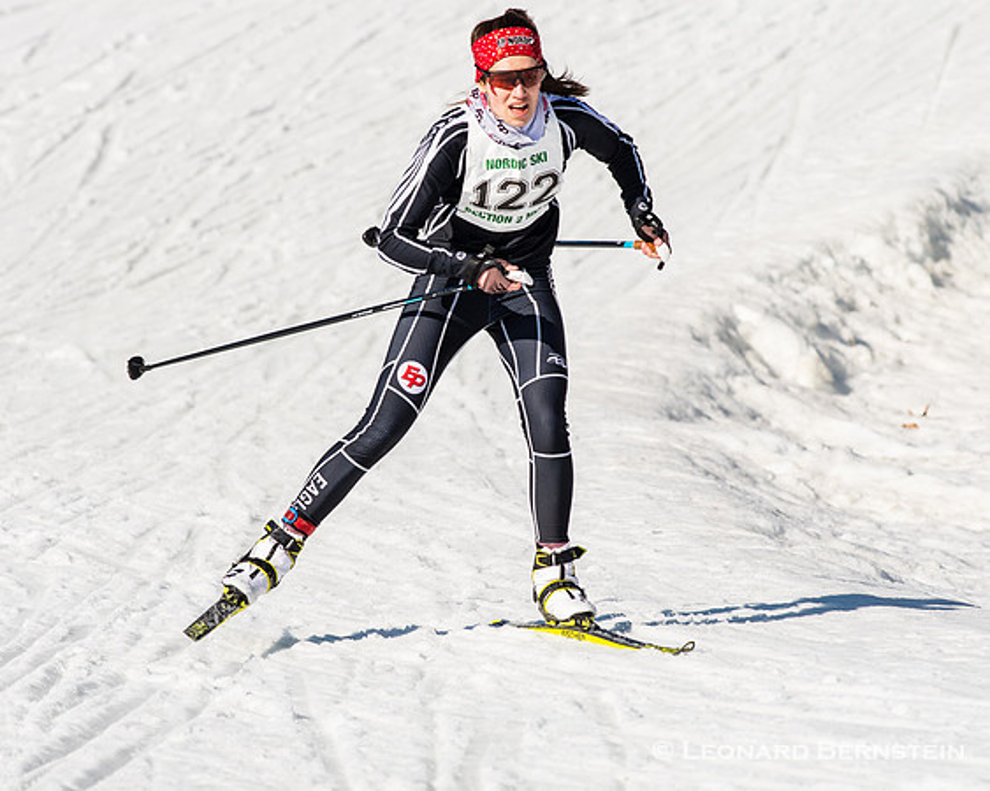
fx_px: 14845
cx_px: 442
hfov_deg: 3.8
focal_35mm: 507
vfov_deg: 3.1
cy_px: 396
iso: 400
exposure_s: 1/2000
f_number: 7.1
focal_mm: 300
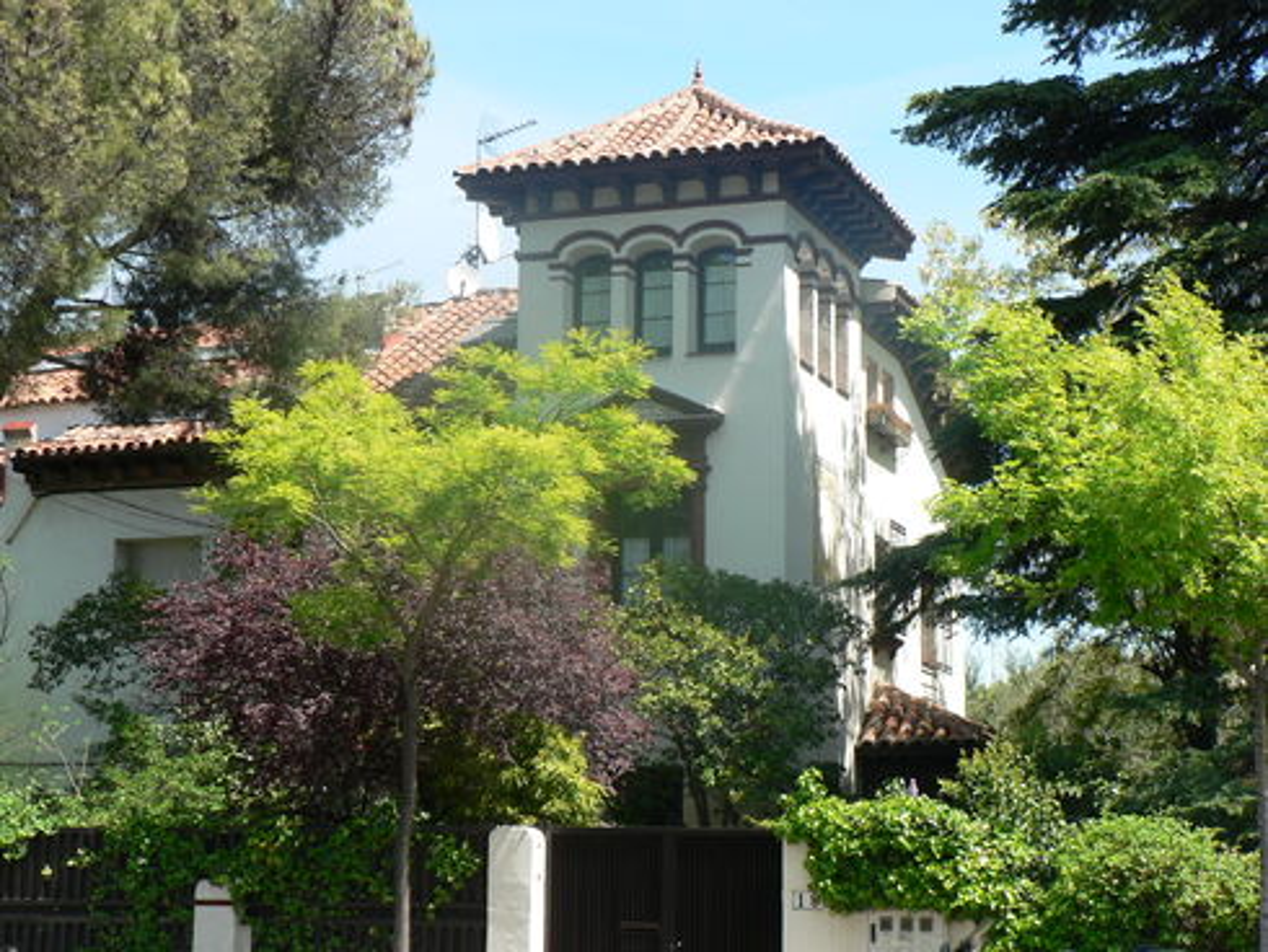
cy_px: 476
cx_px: 634
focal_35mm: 67
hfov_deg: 29.0
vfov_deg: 21.9
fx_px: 2455
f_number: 4
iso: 64
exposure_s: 1/250
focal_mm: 11.4
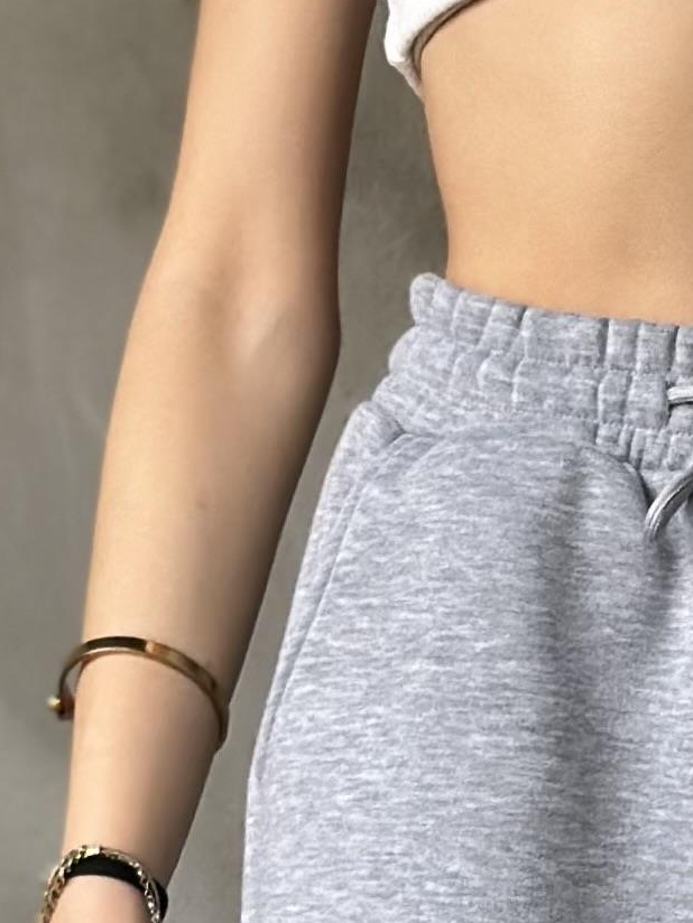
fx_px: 6273
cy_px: 1441
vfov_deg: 8.2
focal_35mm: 235
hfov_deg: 6.3
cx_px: 824
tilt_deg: +2.9
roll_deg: -1.1
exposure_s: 1/62
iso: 125
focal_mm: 6.86
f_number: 1.78
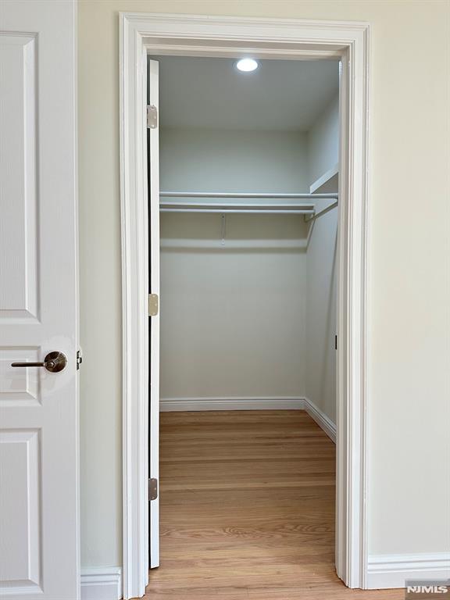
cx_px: 225
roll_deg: -0.4
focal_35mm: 24
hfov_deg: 56.8
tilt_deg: -1.5
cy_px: 300
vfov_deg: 71.6
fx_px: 416
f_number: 1.78
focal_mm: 6.86
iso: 200
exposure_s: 1/120
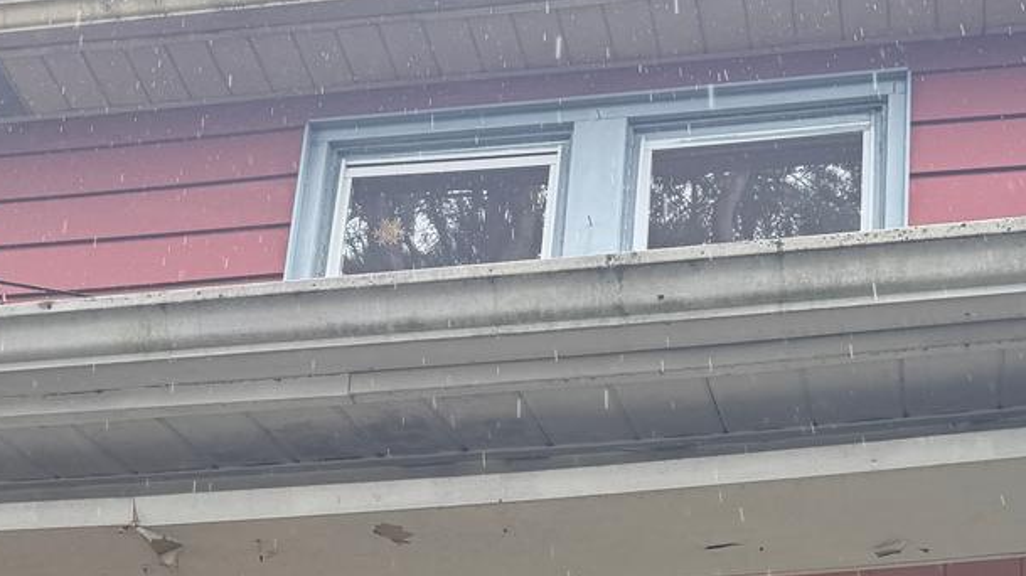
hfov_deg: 31.7
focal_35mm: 66
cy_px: 984
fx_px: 1795
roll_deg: -4.2
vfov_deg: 15.9
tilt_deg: +16.7
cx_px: 677
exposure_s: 1/363
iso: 100
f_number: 1.78
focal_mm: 6.76
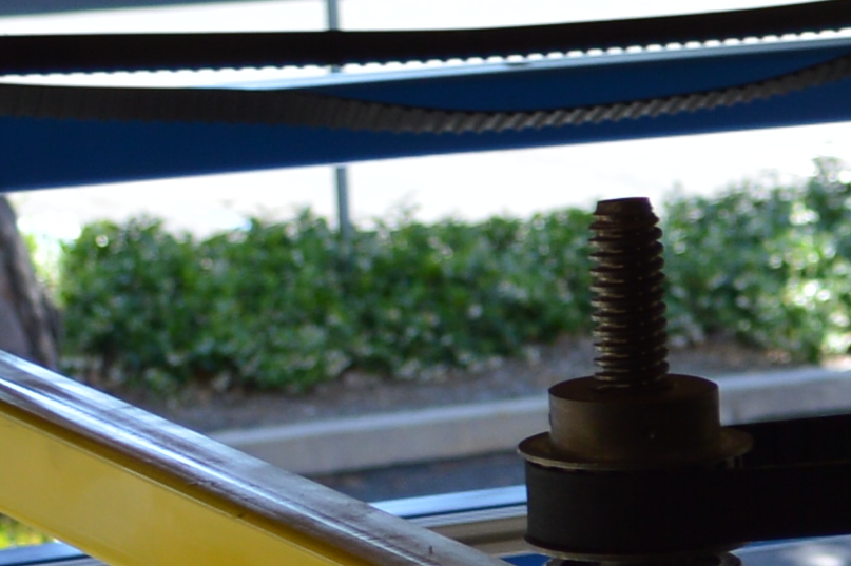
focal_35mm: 246
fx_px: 5811
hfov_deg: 7.9
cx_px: 1926
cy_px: 1125
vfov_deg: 5.5
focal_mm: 22
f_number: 3.8
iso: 100
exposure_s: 1/160
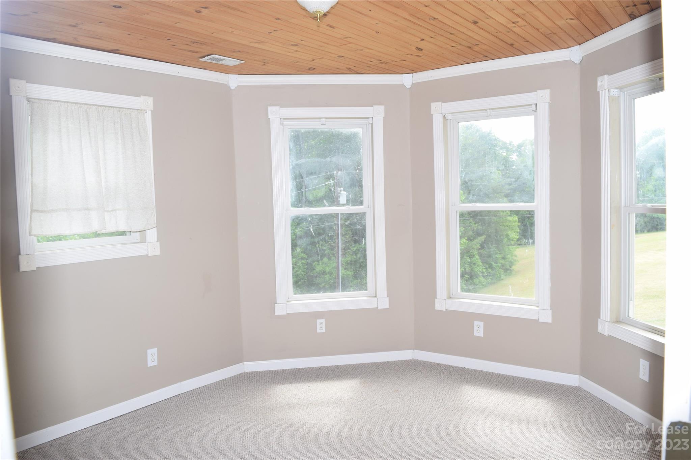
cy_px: 230
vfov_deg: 47.9
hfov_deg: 67.4
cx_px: 346
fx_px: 518
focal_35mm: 27
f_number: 6.3
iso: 400
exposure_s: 1/160
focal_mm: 18
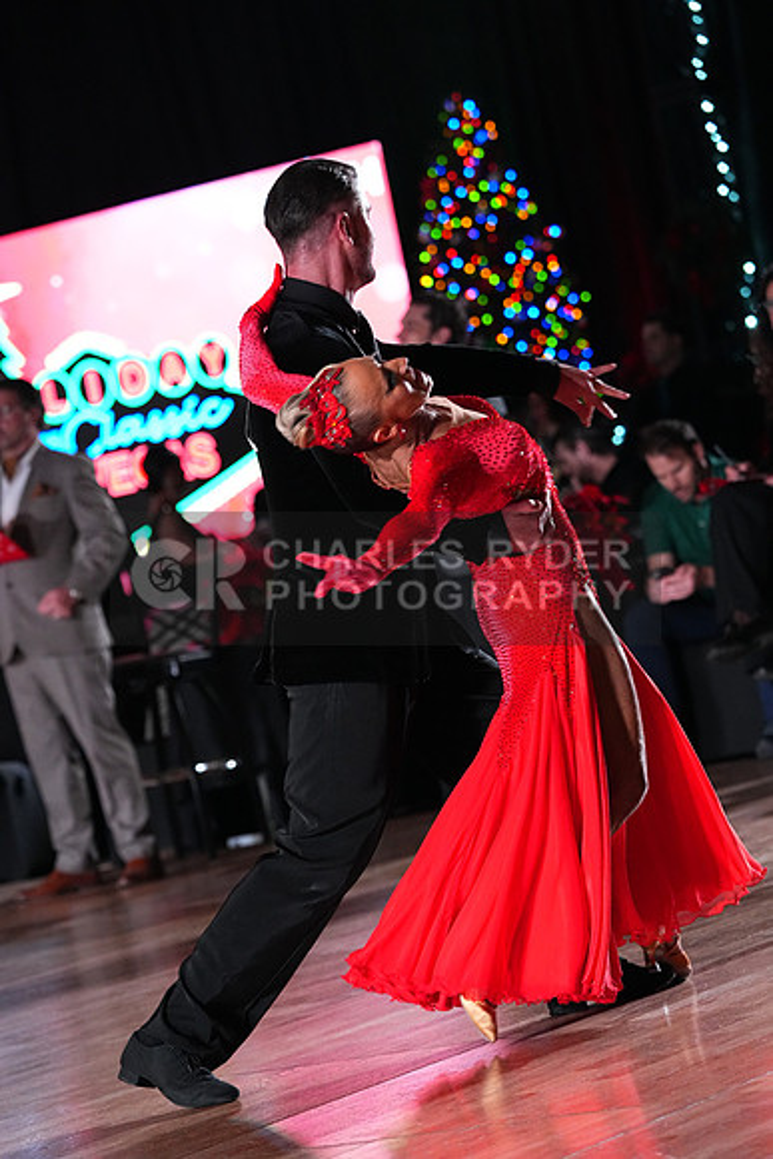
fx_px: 4764
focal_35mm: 148
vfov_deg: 13.9
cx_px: 386
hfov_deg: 9.3
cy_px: 580
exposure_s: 1/400
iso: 6400
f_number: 4.5
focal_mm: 148
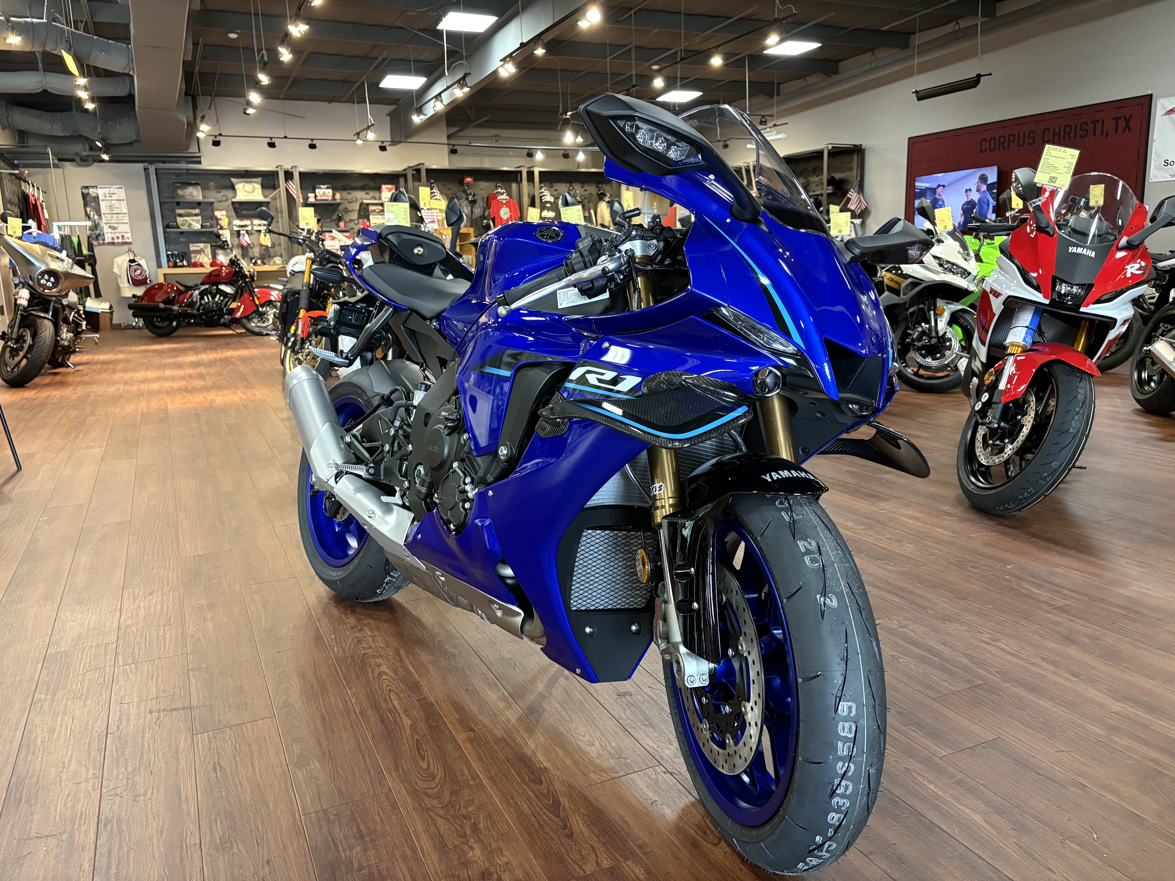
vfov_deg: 53.1
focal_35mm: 26
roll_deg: +2.2
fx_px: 883
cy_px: 440
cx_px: 588
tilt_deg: -11.2
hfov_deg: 67.3
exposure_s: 1/60
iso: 500
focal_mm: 5.96
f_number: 1.6
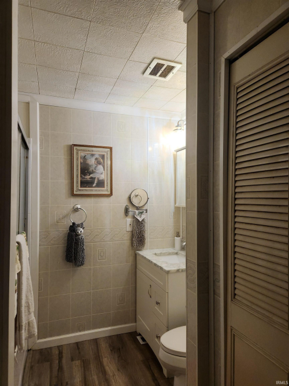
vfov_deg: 73.9
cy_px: 193
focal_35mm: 23
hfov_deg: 58.9
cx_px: 144
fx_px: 256
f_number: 1.8
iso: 125
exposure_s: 1/60
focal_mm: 5.4
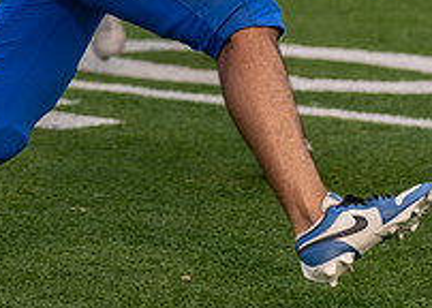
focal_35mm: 365
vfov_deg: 3.9
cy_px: -153
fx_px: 4475
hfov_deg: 5.5
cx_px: 21
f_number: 2.8
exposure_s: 1/1250
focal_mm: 103
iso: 500
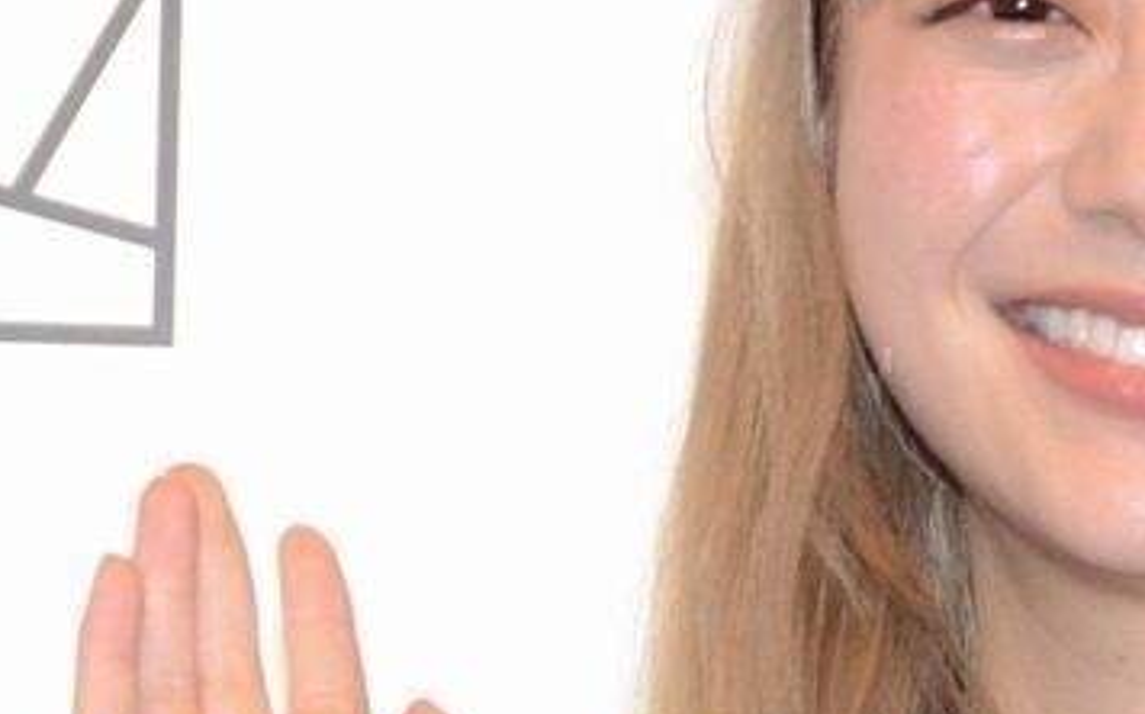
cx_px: 1225
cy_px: 700
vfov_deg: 3.2
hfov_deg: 5.1
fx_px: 12848
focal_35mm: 412
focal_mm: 80
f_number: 7.1
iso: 1000
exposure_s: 1/160
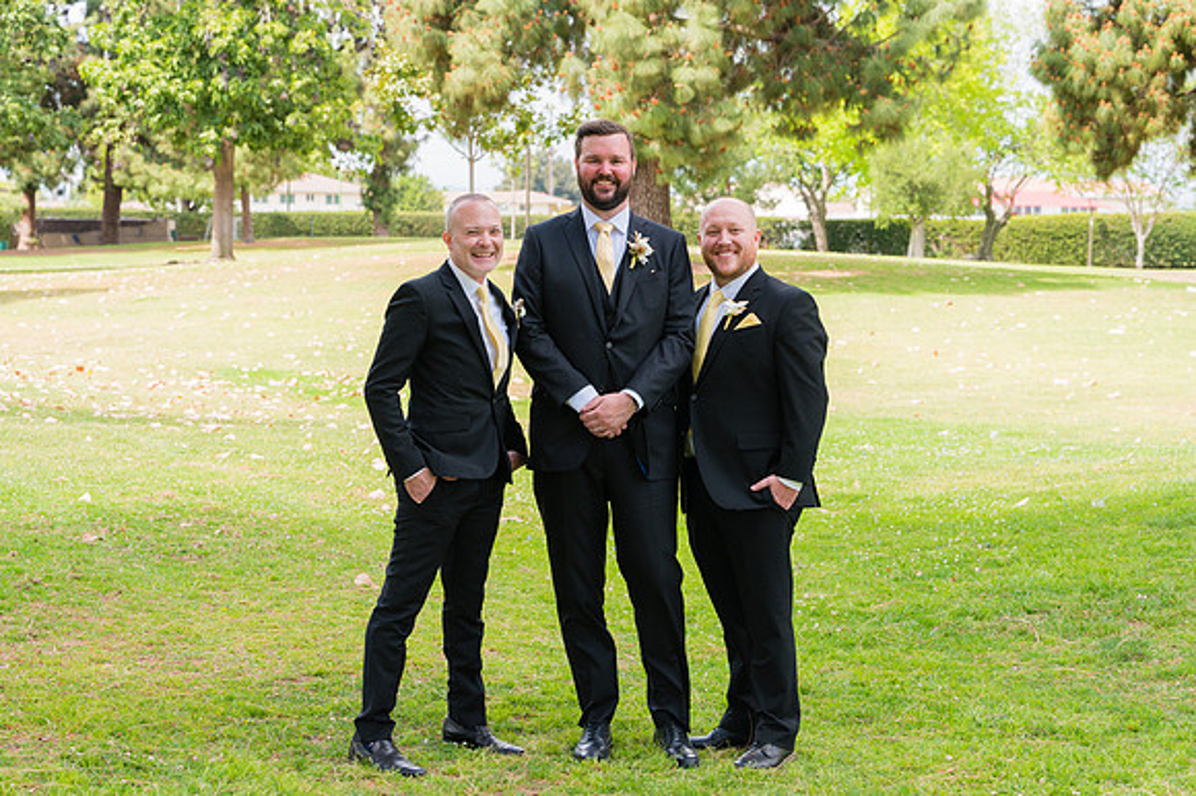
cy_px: 398
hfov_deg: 28.9
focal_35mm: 70
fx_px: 2324
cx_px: 598
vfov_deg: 19.4
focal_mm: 70
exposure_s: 1/1000
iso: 500
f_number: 5.6
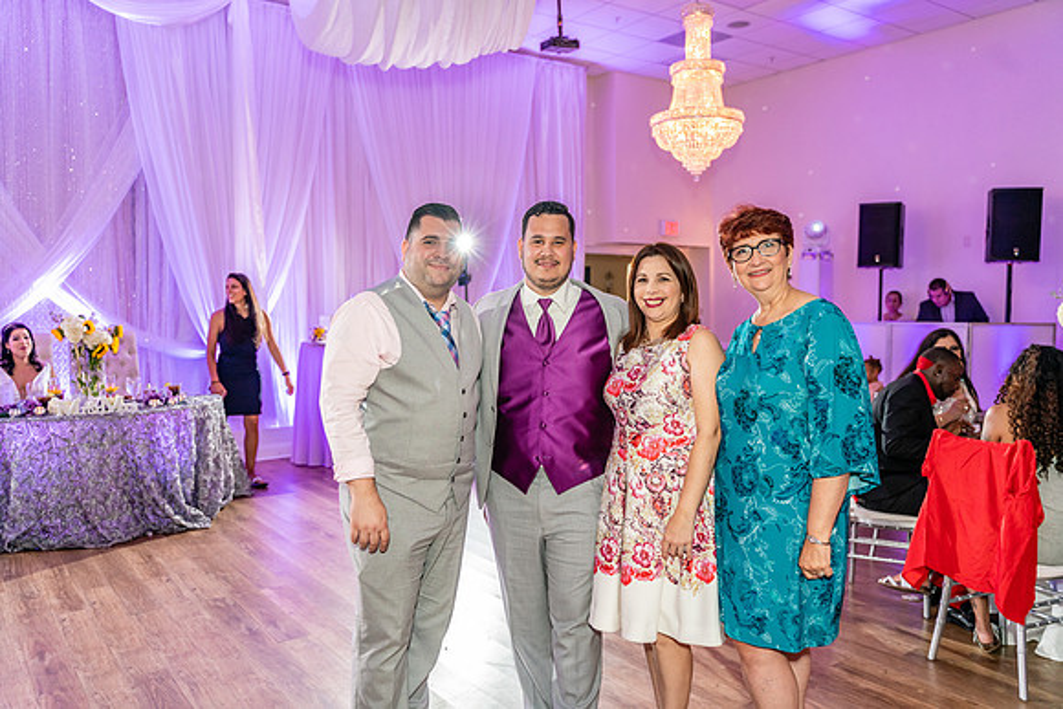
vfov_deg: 46.4
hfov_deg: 65.5
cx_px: 532
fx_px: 827
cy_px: 354
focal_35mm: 28
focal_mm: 28
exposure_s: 1/125
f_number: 3.2
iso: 1250
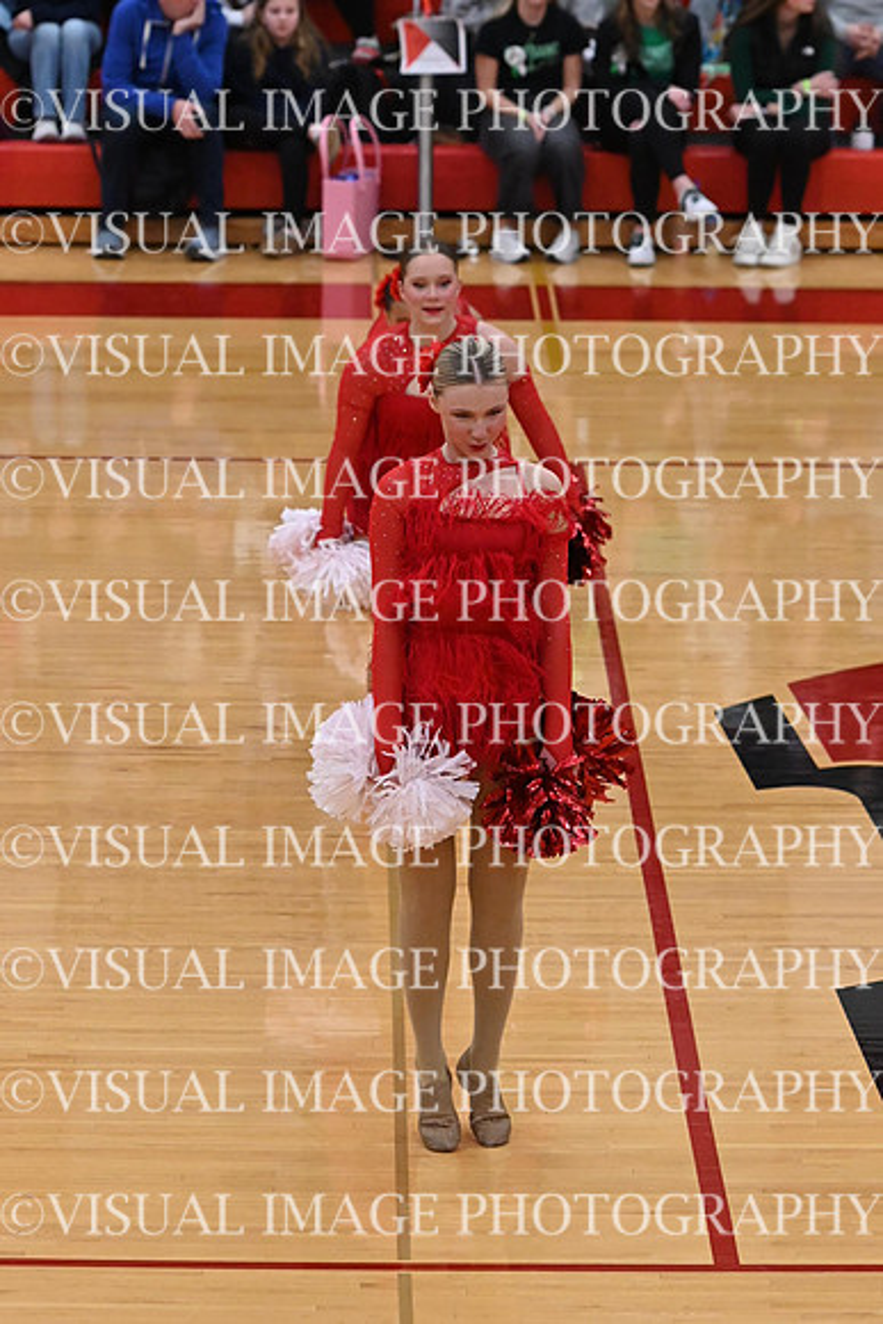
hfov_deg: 7.6
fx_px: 6618
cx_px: 442
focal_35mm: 180
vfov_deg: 11.4
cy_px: 662
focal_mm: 120
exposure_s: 1/400
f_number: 4
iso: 6400
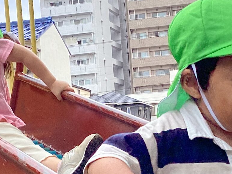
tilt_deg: +1.6
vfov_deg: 14.4
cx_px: 120
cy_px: 145
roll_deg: +4.8
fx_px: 684
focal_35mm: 102
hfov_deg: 19.3
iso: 25
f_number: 2.4
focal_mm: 3.3
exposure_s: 1/721
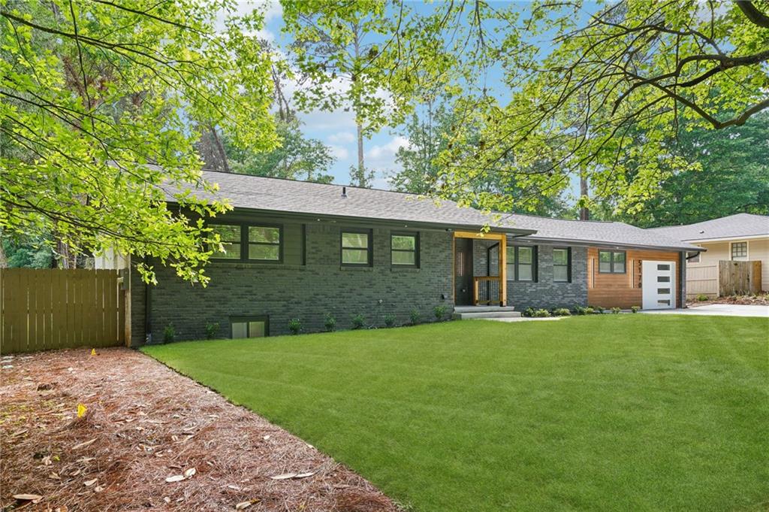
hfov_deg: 69.4
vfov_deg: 49.5
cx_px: 384
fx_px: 555
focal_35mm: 26
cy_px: 256
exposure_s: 1/30
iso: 200
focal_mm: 26
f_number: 8
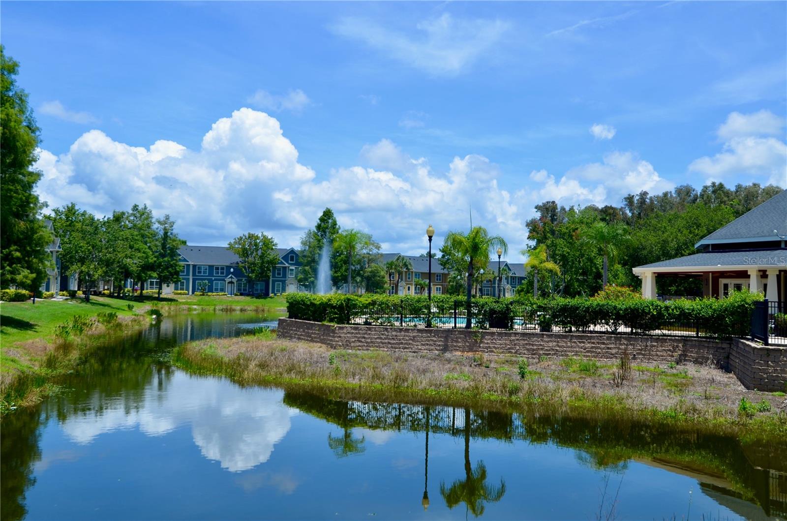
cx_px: 394
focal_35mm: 33
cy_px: 260
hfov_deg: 57.3
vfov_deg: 39.8
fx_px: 720
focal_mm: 22
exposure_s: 1/320
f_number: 9
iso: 100
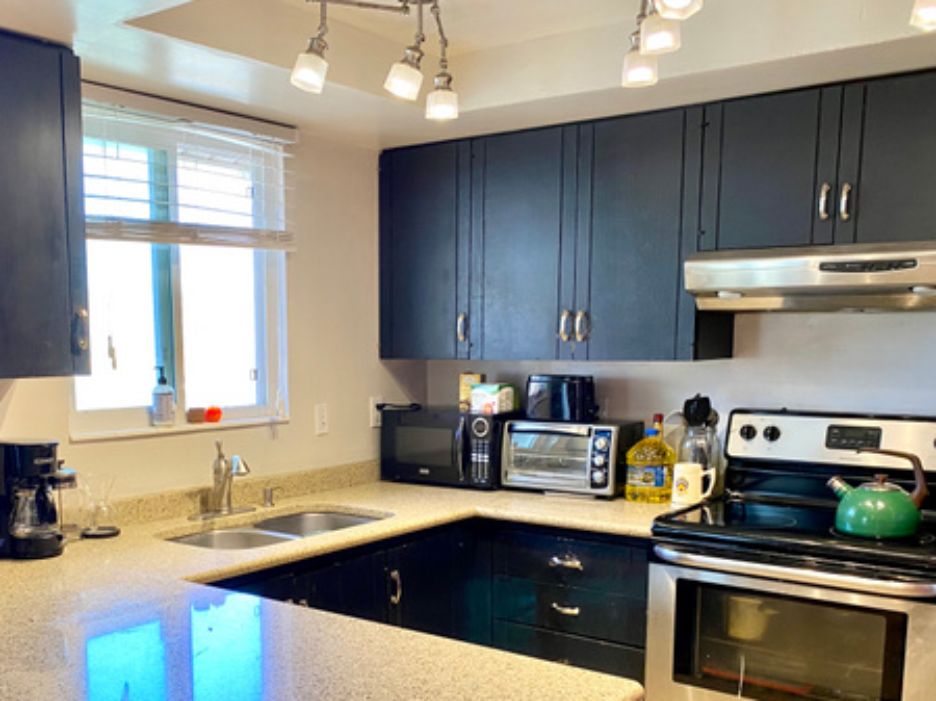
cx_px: 347
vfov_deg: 38.0
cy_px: 491
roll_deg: +0.4
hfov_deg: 49.6
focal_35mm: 37
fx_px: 1000
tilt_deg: -9.5
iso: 100
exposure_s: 1/60
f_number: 1.8
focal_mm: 4.25
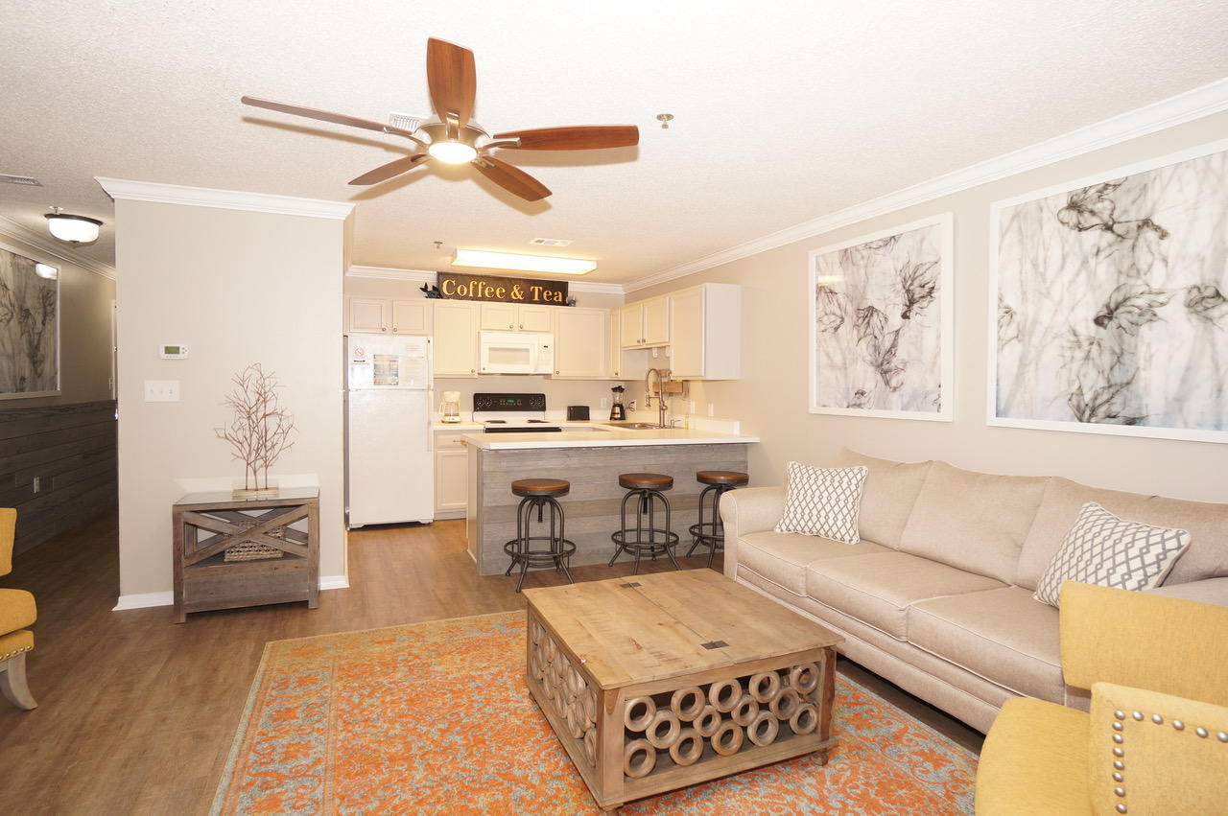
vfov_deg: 67.3
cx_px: 614
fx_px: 613
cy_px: 408
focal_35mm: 18
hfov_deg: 90.1
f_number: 4
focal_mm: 12
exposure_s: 1/60
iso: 320
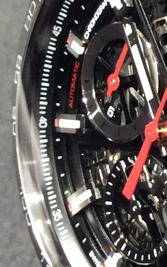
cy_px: 74
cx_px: 325
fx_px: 924
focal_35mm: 127
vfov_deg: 16.4
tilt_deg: -52.4
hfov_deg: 9.7
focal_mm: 3.3
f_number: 2.4
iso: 125
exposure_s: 1/24
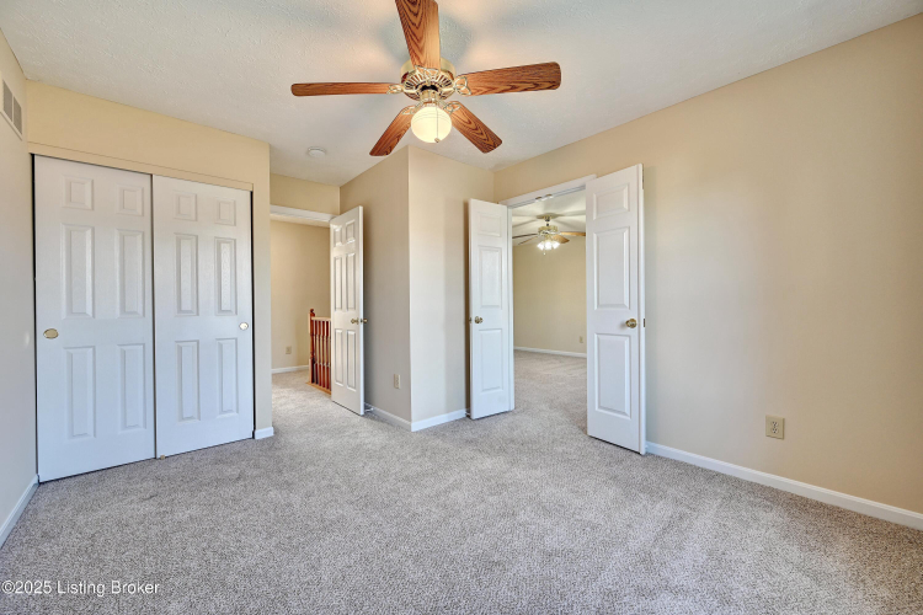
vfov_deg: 81.2
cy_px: 308
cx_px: 462
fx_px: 359
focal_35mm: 14
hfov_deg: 104.3
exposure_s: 1/6
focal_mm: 14
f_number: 8
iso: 250
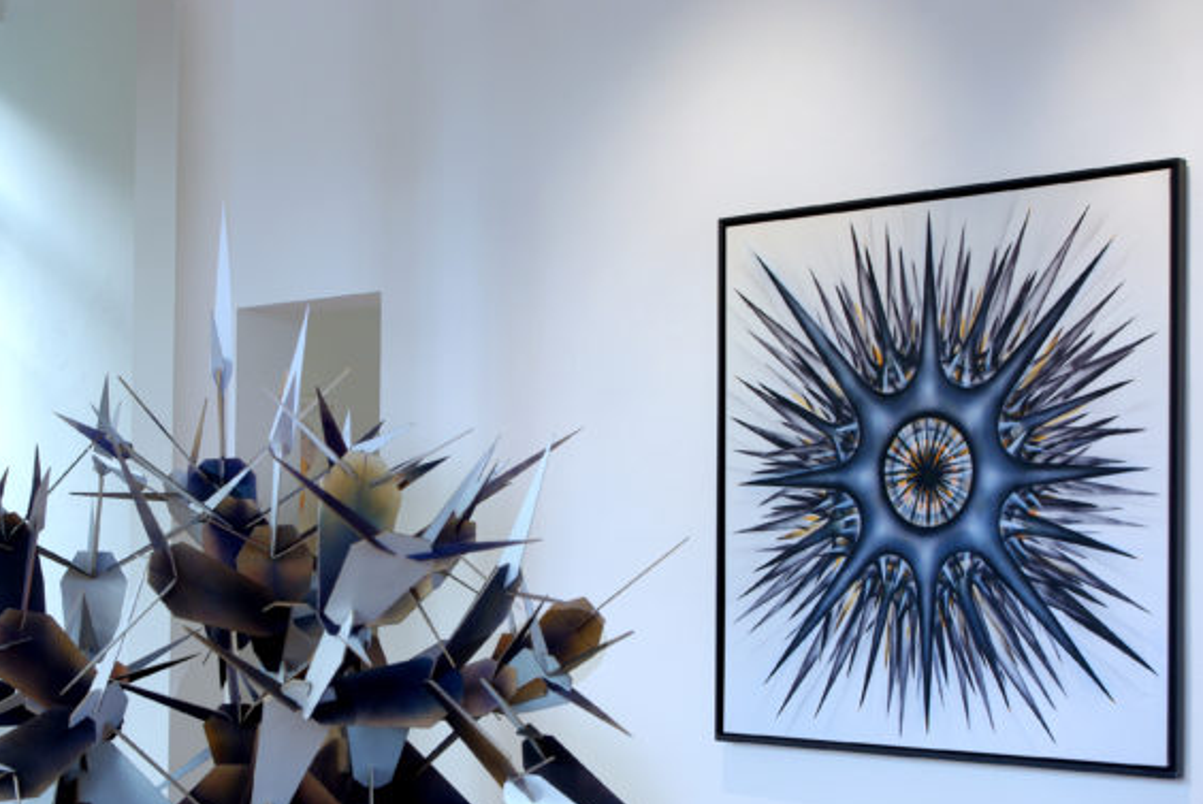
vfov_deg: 18.4
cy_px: 518
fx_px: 2475
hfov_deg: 27.2
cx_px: 456
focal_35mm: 74
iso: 100
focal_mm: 37.5
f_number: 8
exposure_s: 1/8
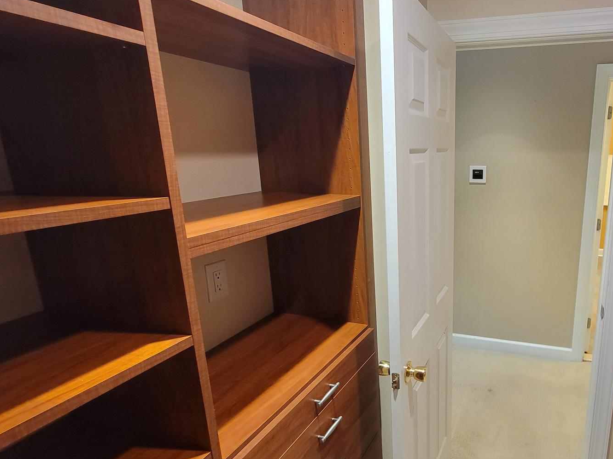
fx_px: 354
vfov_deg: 66.0
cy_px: 233
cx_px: 449
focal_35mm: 20
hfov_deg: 76.6
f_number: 2.2
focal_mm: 2.2
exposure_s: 1/30
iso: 500
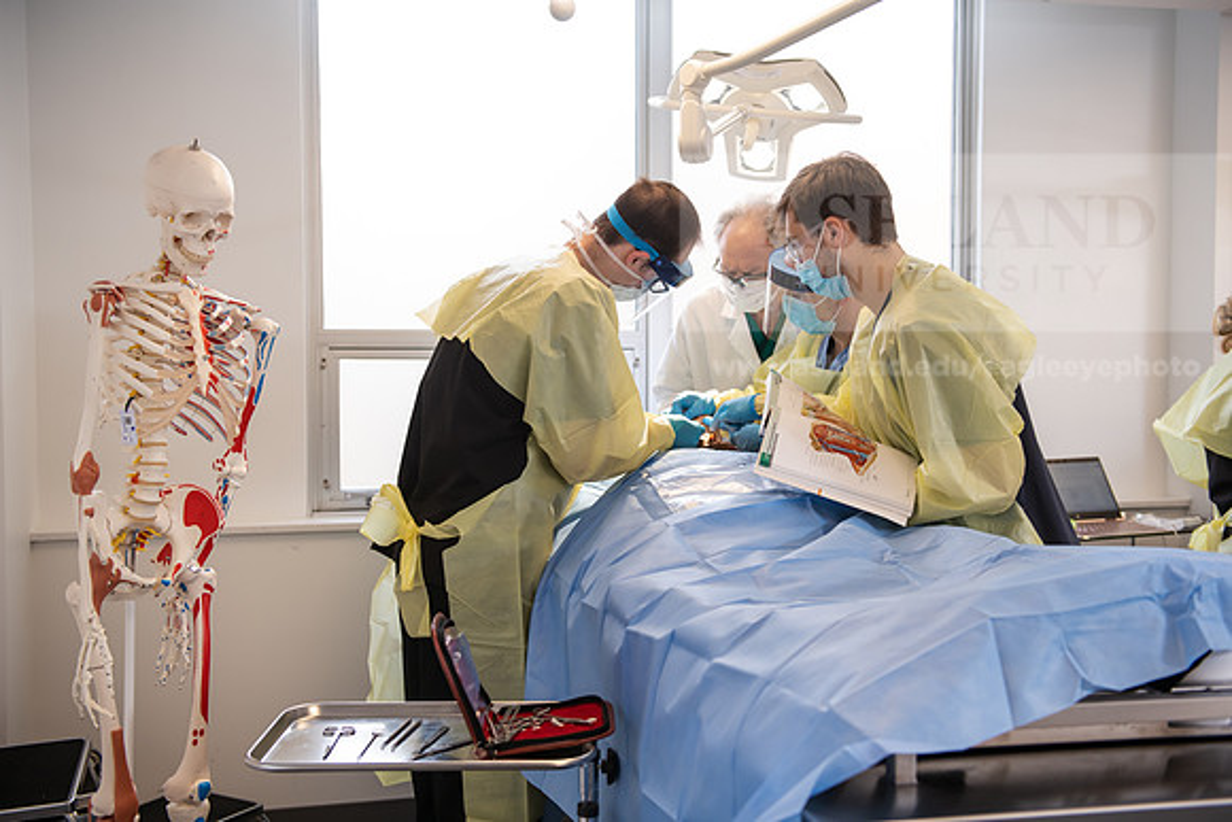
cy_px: 411
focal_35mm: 40
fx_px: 1369
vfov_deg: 33.4
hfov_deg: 48.4
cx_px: 616
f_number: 3.5
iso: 500
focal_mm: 40
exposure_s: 1/200
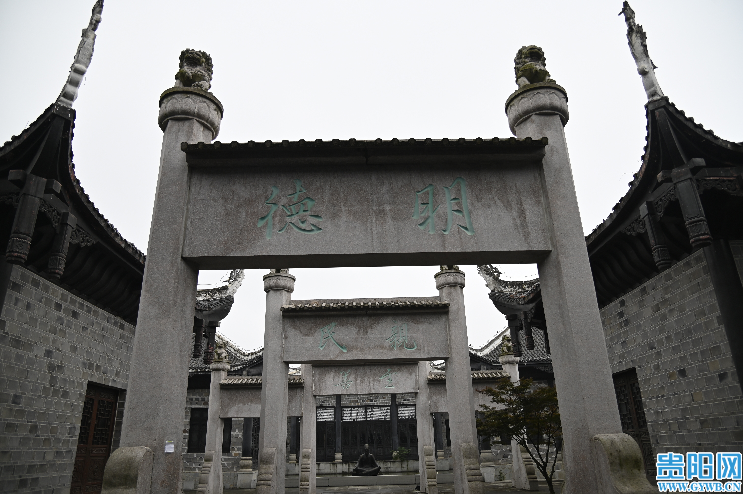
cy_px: 247
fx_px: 495
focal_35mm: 24
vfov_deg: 53.1
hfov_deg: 73.8
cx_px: 372
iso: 200
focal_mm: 24
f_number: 4.8
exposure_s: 1/250
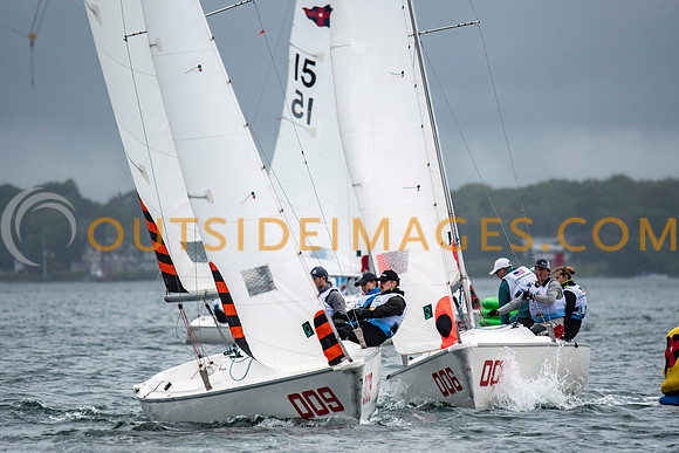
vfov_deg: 3.0
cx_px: 340
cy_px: 226
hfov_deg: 4.5
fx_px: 8714
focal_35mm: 462
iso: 250
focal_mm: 300
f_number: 4
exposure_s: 1/3200
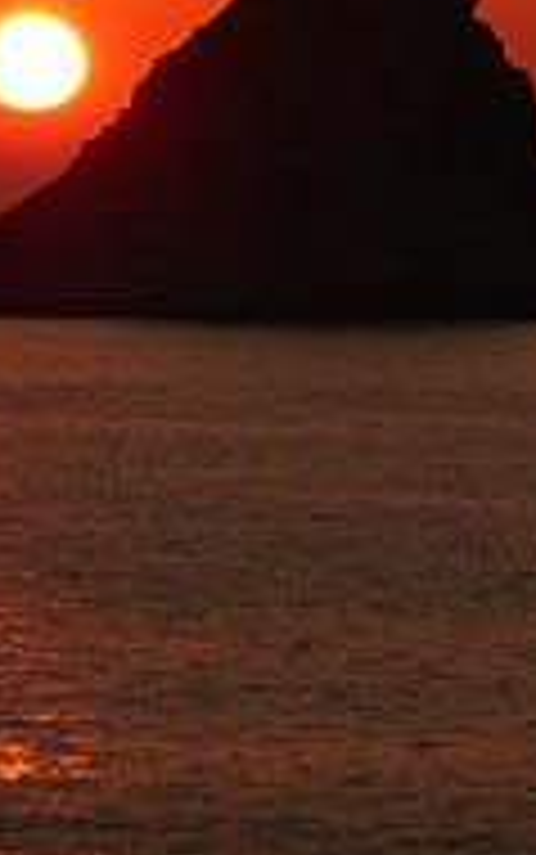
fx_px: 11062
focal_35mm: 474
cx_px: 27
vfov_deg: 4.4
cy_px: 108
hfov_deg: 2.8
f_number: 4.8
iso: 100
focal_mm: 31
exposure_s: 1/400
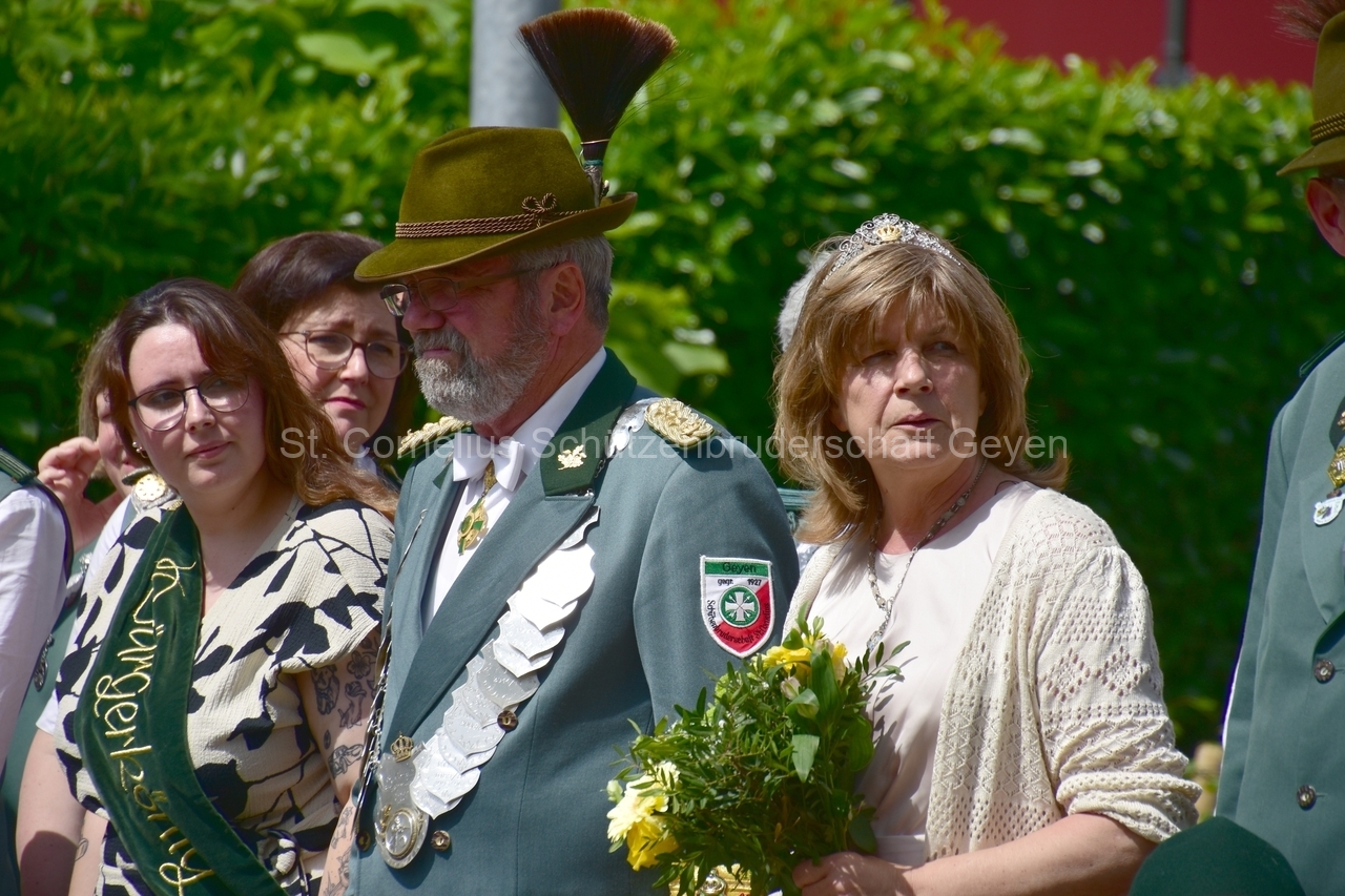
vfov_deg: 5.0
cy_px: 448
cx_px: 672
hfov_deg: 7.4
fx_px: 10366
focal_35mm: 278
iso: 160
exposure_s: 1/1250
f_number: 6.3
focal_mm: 185
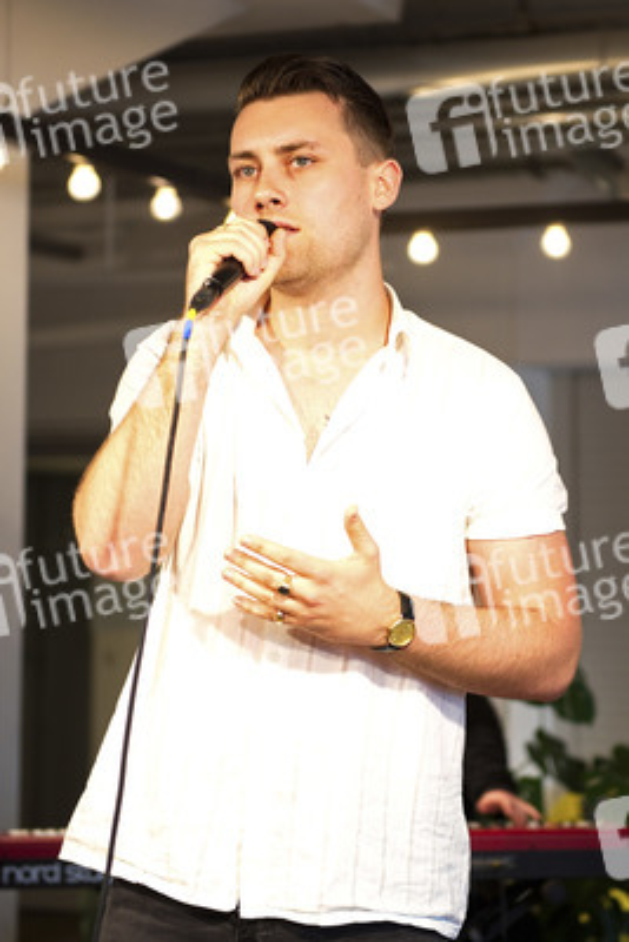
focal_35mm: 70
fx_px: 1833
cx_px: 314
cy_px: 471
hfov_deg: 19.5
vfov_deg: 28.8
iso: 800
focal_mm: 70
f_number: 2.8
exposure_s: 1/160
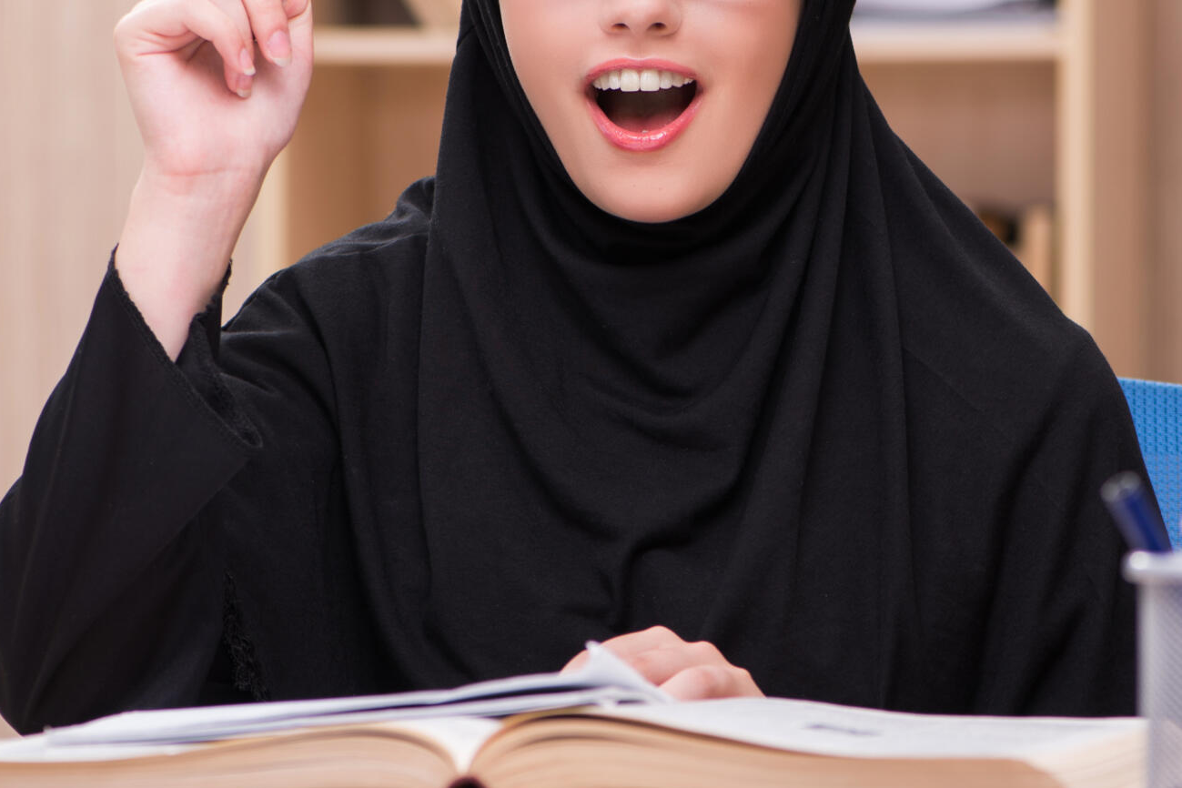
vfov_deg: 6.6
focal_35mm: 207
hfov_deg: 9.9
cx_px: 739
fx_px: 6796
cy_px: 195
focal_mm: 105
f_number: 5.6
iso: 100
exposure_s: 1/160
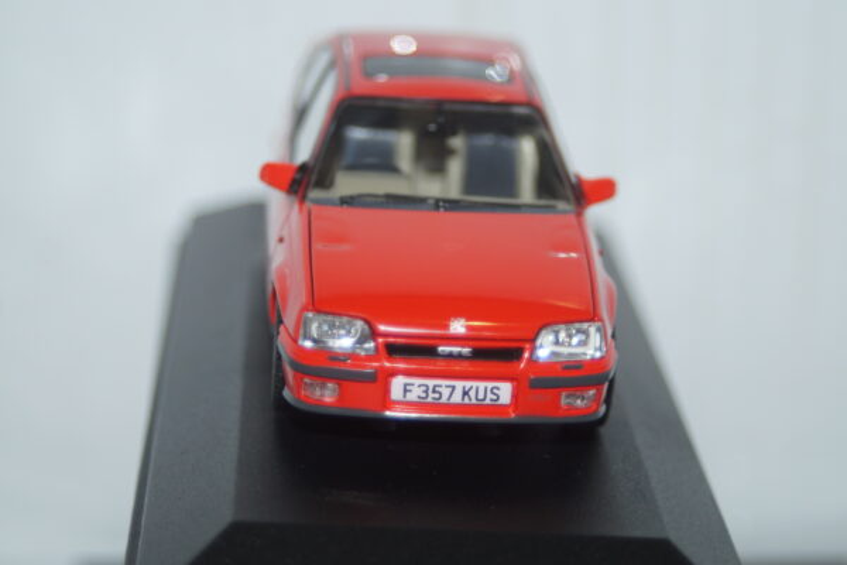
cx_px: 424
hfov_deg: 17.1
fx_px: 2823
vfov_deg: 11.4
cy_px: 282
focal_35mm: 120
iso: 250
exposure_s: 1/60
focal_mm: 80
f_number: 5.6
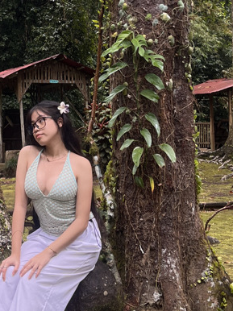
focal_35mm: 69
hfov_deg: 21.1
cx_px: 56
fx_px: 620
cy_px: 97
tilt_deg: +8.6
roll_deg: +0.0
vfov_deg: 28.0
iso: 40
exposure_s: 1/209
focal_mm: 5.1
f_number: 1.6
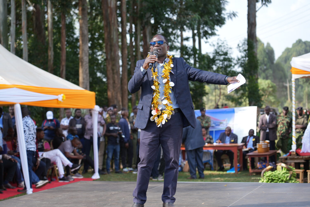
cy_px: 104
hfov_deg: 21.2
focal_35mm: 96
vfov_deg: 14.3
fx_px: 827
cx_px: 155
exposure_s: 1/200
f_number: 4.5
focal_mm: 96
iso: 125
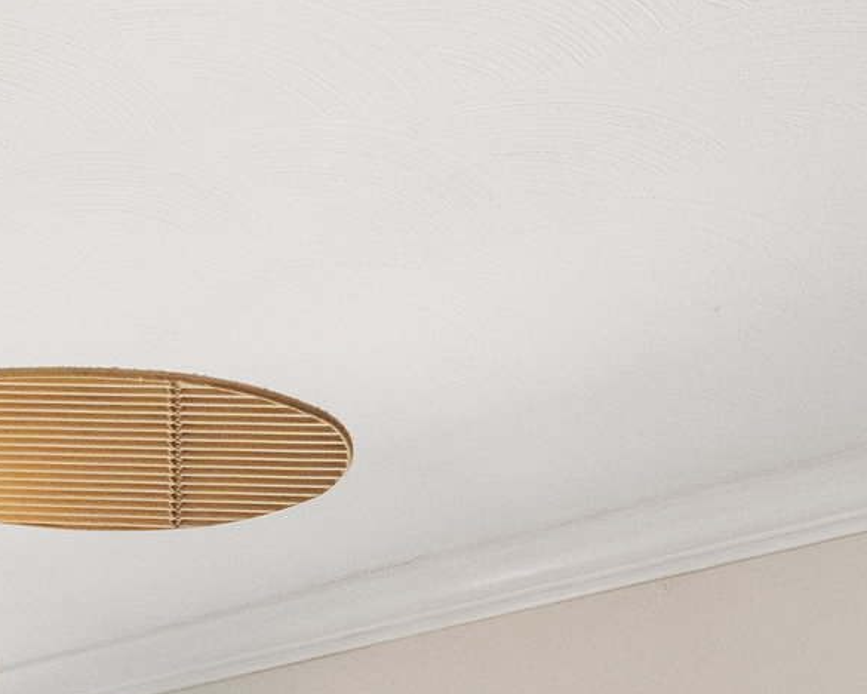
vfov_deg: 16.8
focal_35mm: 69
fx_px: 1771
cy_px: 1373
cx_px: -127
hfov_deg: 25.2
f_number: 8
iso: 800
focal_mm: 14
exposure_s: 1/2.5
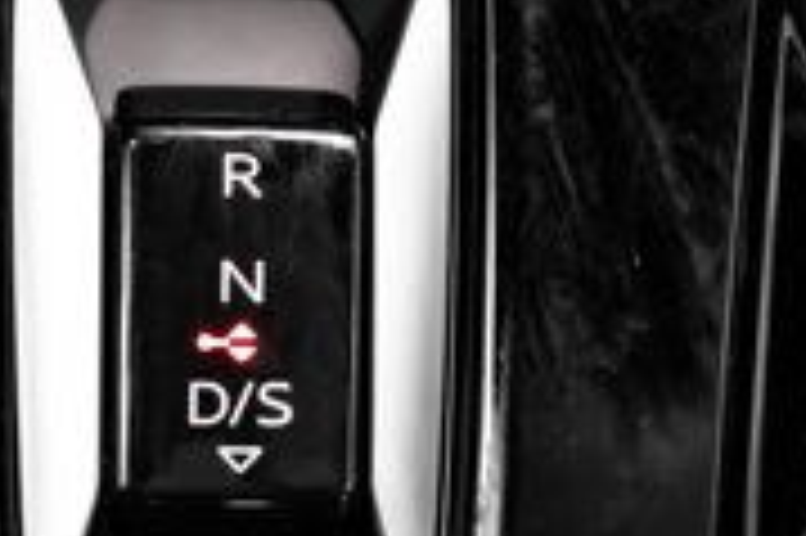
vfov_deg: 10.6
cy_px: 234
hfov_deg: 15.9
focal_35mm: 129
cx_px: 271
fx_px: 2885
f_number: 2.8
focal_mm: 32
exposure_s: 1/250
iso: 640
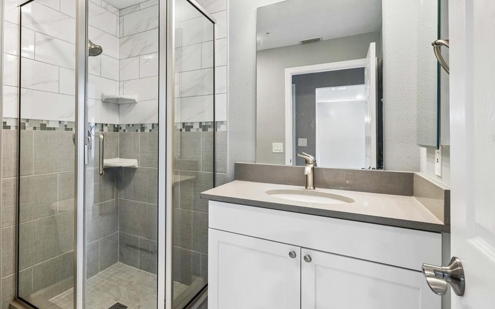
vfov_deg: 59.5
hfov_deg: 81.8
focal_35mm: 20
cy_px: 138
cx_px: 160
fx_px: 270
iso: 800
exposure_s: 1/20
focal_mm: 13
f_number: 8
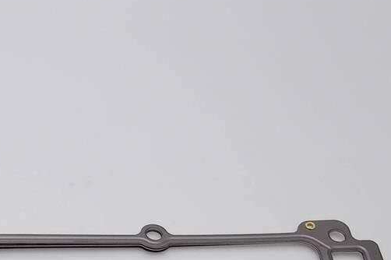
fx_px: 966
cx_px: -20
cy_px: 339
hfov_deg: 21.9
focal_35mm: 89
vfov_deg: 14.7
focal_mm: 22
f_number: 11
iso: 200
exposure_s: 1/125
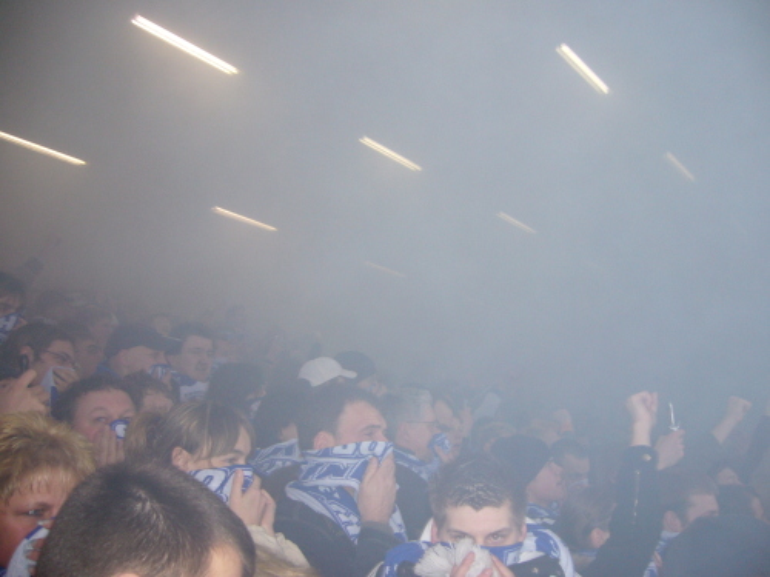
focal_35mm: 35
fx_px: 779
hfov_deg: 52.6
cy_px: 288
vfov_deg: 40.7
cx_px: 385
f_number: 2.8
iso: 100
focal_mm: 5.8
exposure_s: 1/60
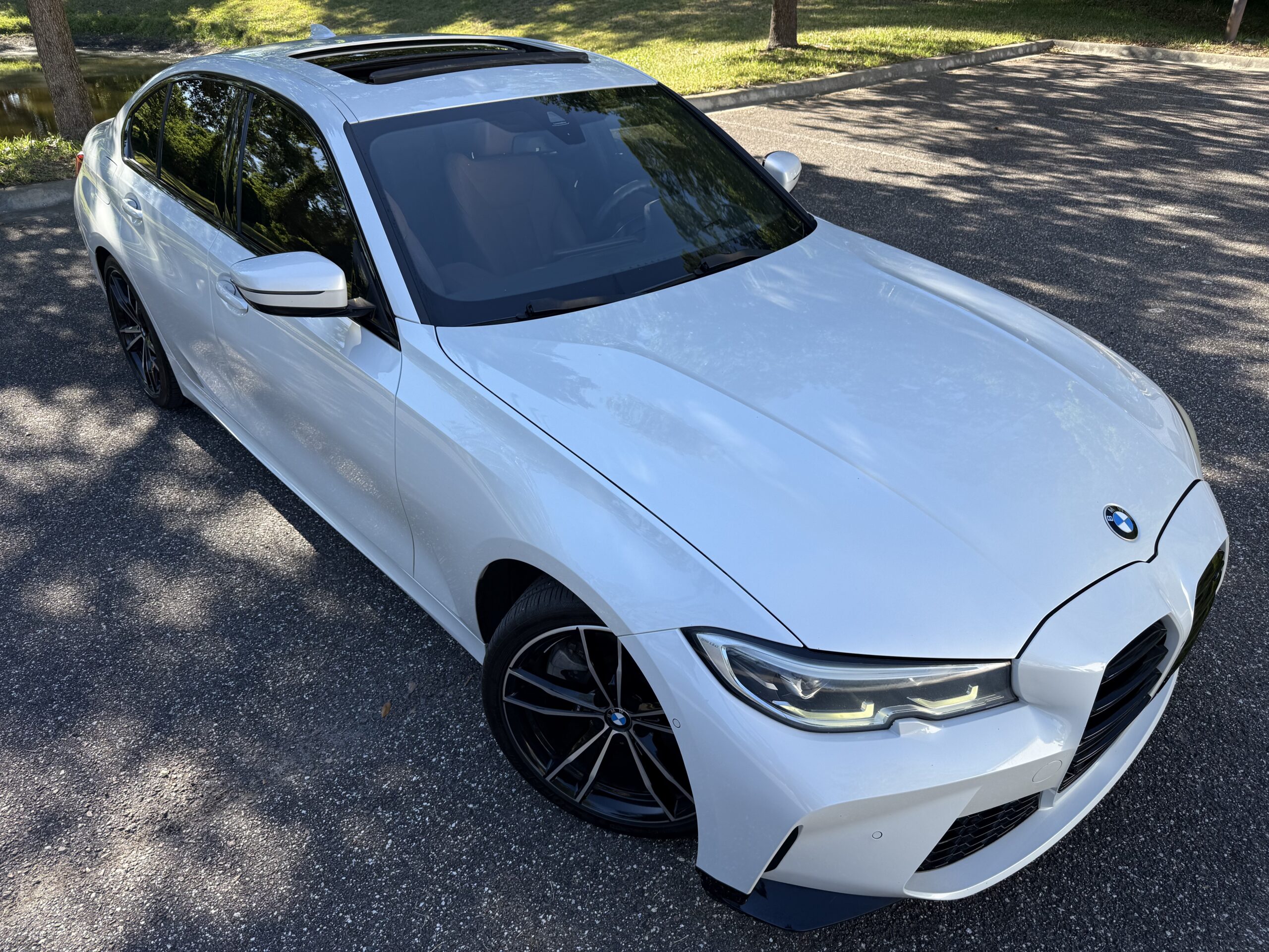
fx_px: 880
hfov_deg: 71.6
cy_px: 476
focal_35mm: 24
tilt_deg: -31.3
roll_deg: +1.0
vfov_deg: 56.8
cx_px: 634
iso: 80
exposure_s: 1/1018
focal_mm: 6.76
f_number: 1.78
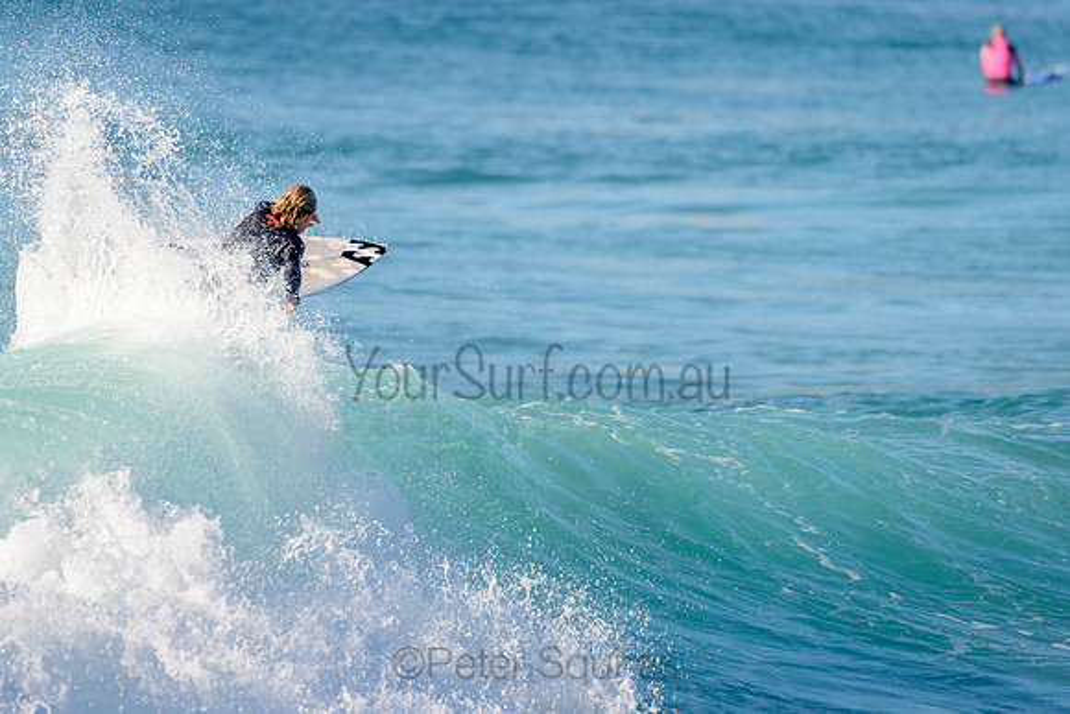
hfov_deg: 3.4
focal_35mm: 612
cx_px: 415
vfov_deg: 2.2
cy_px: 348
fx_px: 18201
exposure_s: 1/2000
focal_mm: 500
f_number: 5.6
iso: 450
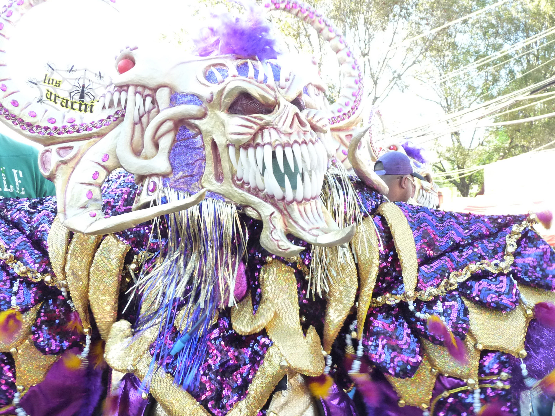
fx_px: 641
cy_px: 208
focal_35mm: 40
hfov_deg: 46.8
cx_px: 278
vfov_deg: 36.0
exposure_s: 1/125
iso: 320
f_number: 2.8
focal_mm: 4.9
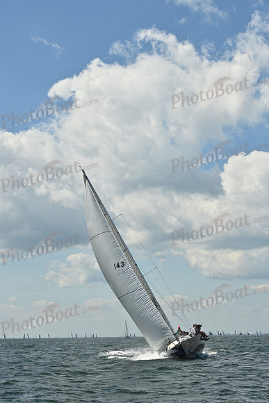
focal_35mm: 70
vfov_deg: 28.8
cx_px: 134
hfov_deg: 19.5
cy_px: 202
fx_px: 784
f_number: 10
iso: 250
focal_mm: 70
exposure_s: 1/1250
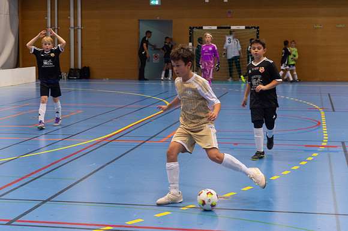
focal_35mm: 72
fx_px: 691
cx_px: 174
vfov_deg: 19.0
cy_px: 116
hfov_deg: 28.3
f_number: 3.5
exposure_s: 1/400
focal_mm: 70
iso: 3200
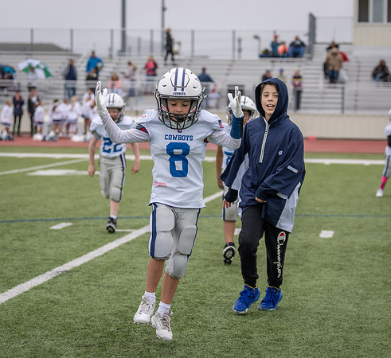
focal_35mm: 105
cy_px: 162
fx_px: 1282
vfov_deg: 15.9
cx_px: 197
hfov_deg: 17.3
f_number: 2.8
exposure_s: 1/1250
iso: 200
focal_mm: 70
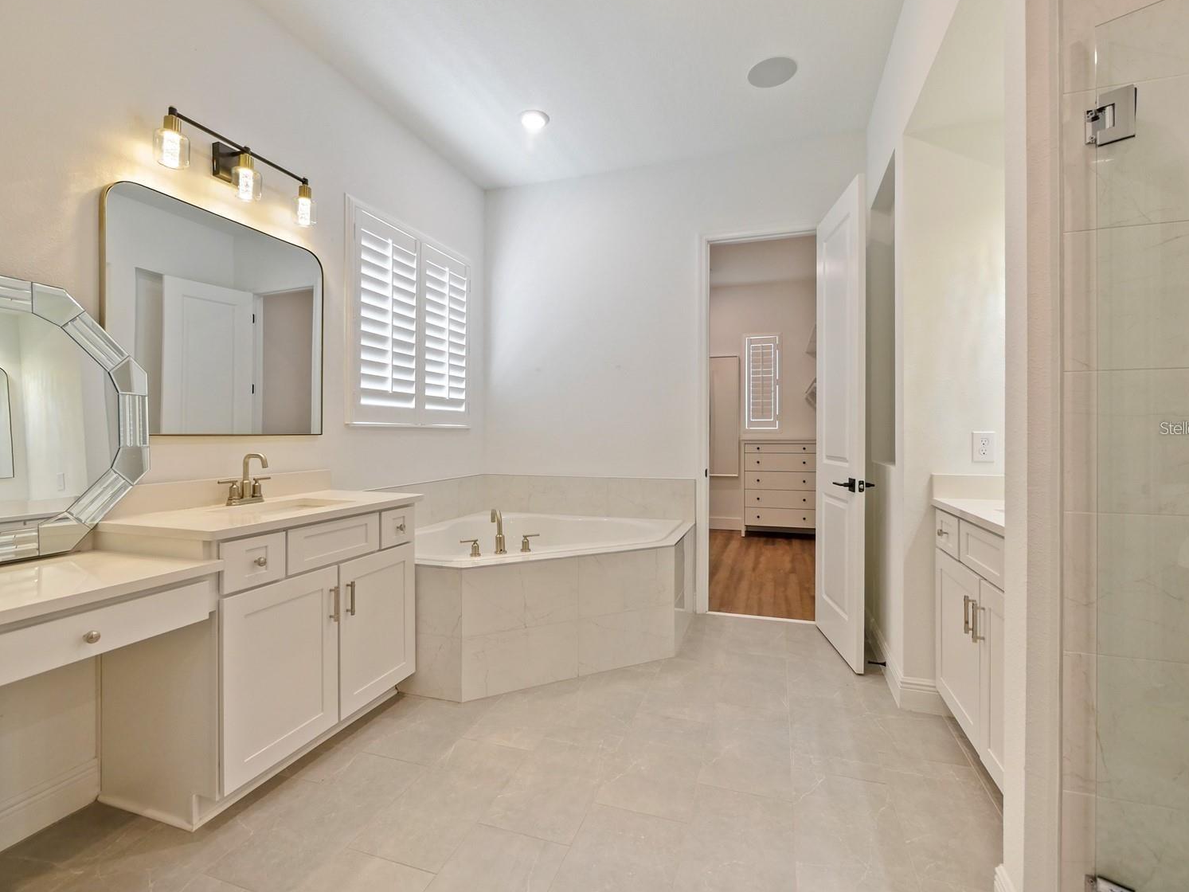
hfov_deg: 98.2
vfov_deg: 81.7
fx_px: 515
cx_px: 598
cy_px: 428
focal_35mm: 15
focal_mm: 7
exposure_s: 1/60
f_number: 4
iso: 640
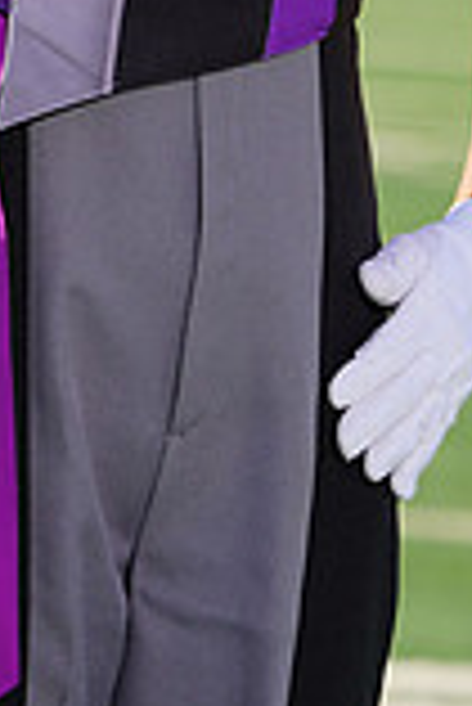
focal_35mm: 1011
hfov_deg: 1.4
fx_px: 19838
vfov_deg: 2.0
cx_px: -11
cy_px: -405
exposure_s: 1/250
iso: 100
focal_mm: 274
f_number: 9
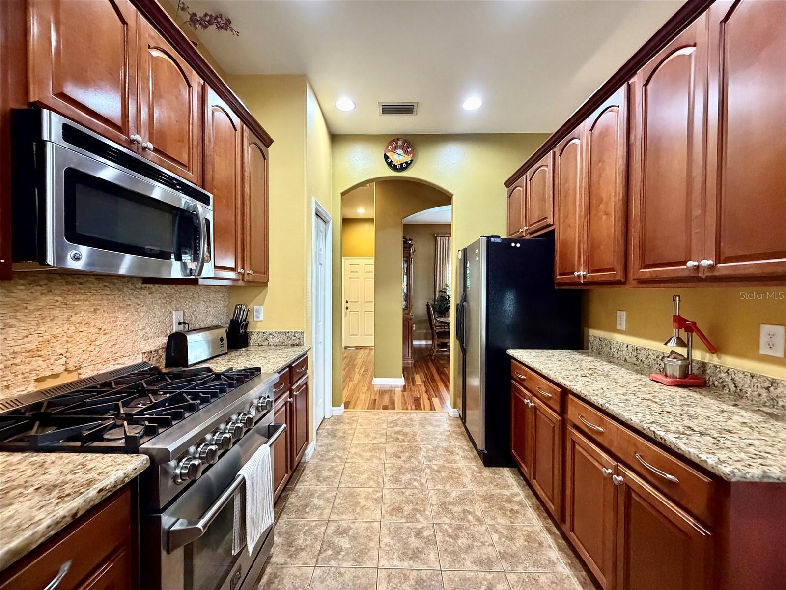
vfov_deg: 85.7
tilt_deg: -0.8
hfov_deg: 102.1
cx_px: 393
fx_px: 318
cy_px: 295
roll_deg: -0.9
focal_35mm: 14
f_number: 2.2
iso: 1000
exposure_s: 1/60
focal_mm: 2.22
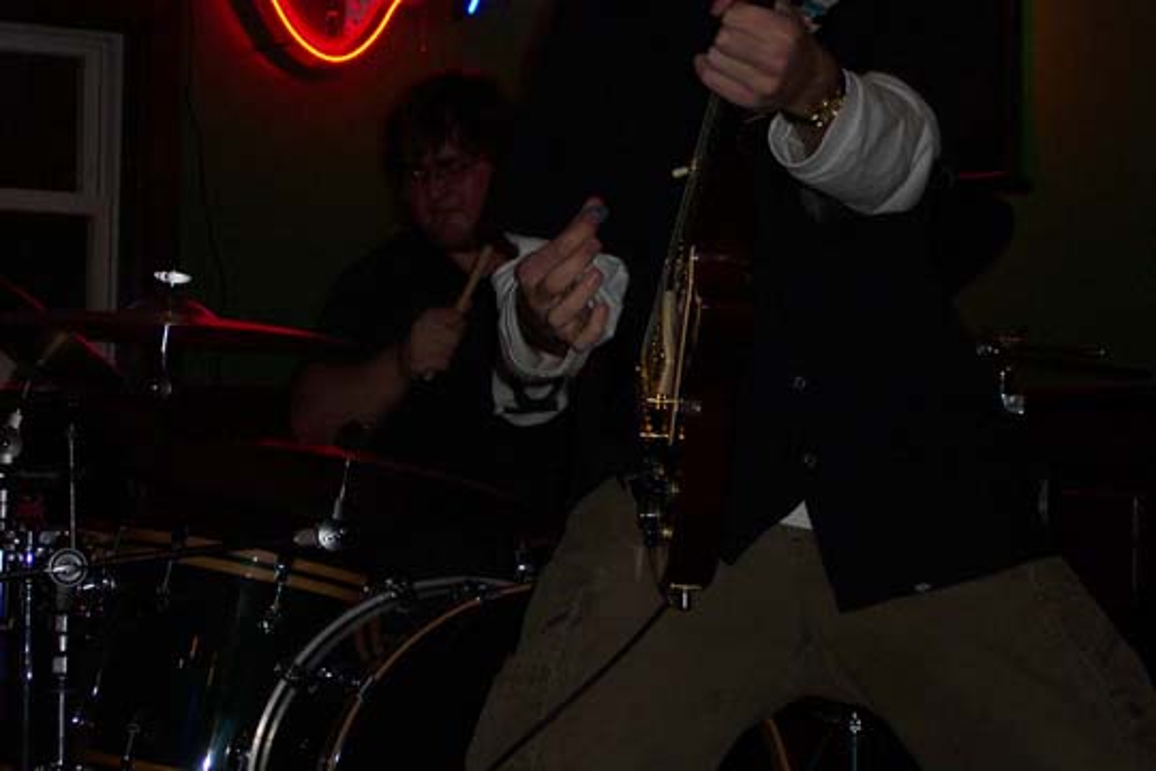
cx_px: 578
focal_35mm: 101
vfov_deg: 13.6
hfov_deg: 20.2
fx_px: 3243
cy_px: 386
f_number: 4.8
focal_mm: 21.3
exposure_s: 1/90
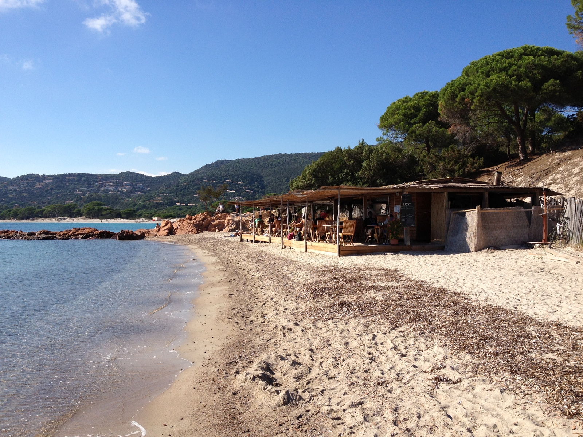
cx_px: 292
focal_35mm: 35
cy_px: 218
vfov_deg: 40.7
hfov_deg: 52.6
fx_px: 589
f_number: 2.4
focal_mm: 4.28
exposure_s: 1/1842
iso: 64
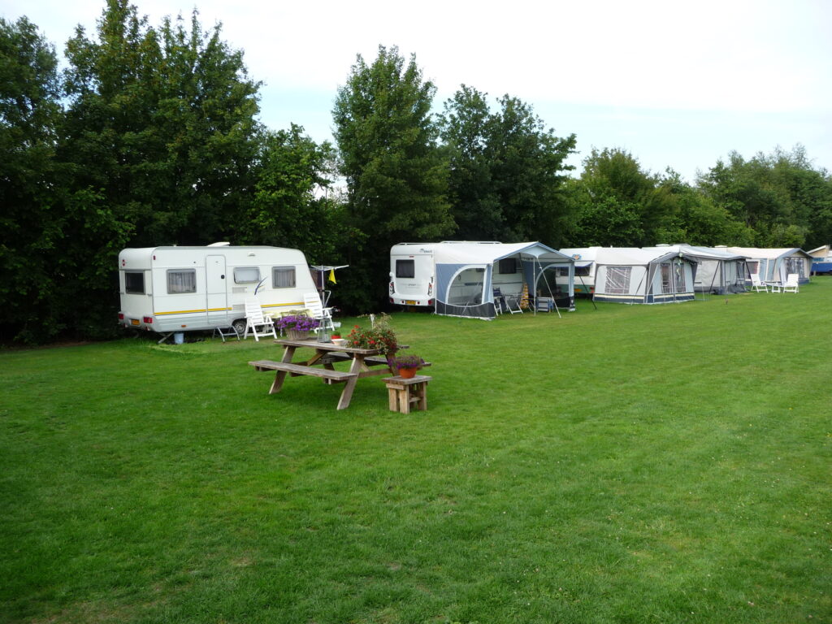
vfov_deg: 49.7
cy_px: 312
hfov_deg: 63.4
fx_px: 673
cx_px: 416
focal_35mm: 28
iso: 100
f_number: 3.3
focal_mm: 4.7
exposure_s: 1/250
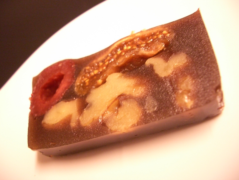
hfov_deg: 52.6
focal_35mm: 35
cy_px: 90
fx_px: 242
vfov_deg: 40.7
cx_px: 120
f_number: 2.6
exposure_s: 1/13
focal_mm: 5.8
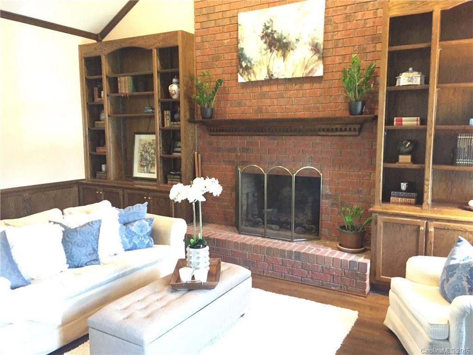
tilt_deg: -7.5
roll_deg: +0.2
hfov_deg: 61.7
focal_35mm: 29
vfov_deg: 48.2
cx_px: 236
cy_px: 178
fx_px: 396
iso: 800
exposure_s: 1/15
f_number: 2.2
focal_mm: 4.15
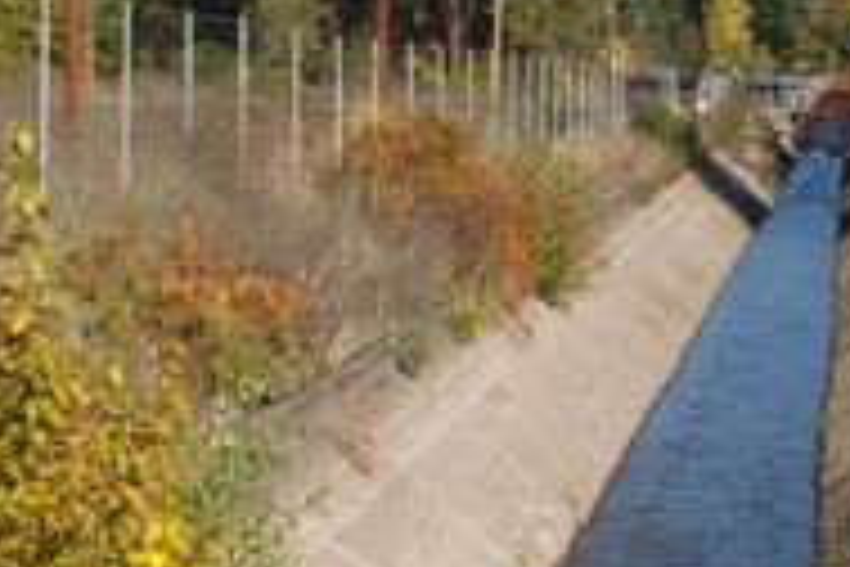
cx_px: 558
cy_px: 389
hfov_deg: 16.1
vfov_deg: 10.8
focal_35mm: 127
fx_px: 2998
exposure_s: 1/250
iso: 125
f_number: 8
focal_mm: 20
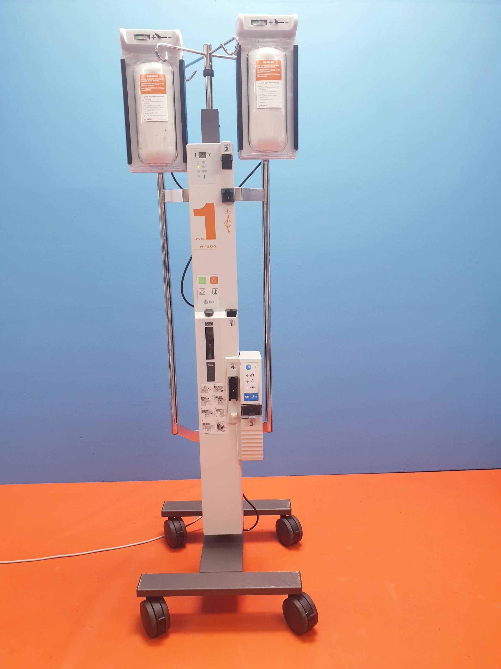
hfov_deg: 53.1
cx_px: 250
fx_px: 502
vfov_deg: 67.3
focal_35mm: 26
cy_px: 334
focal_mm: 4.3
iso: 320
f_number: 2.4
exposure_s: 1/50
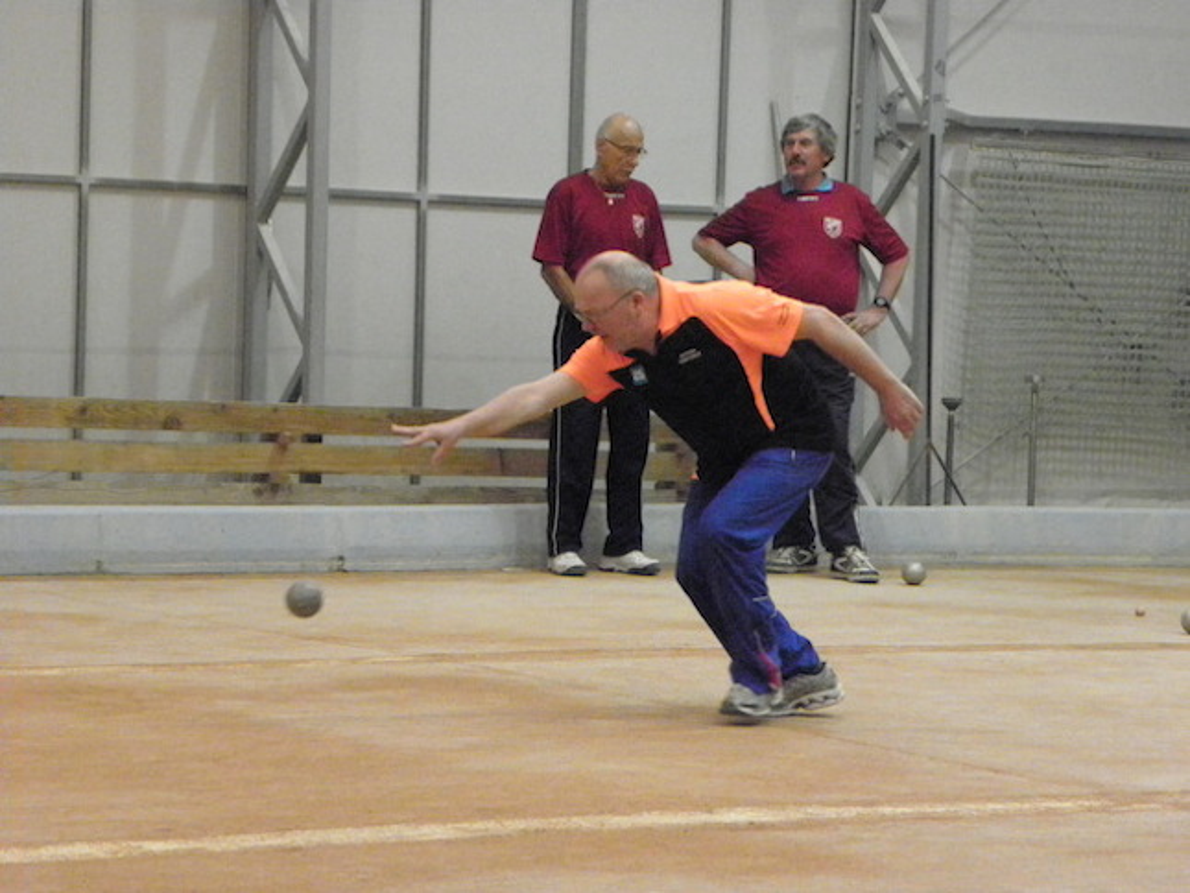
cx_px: 595
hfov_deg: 16.1
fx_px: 4195
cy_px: 446
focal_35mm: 122
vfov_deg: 12.2
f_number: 4.3
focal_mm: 21.86
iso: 1600
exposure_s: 1/250
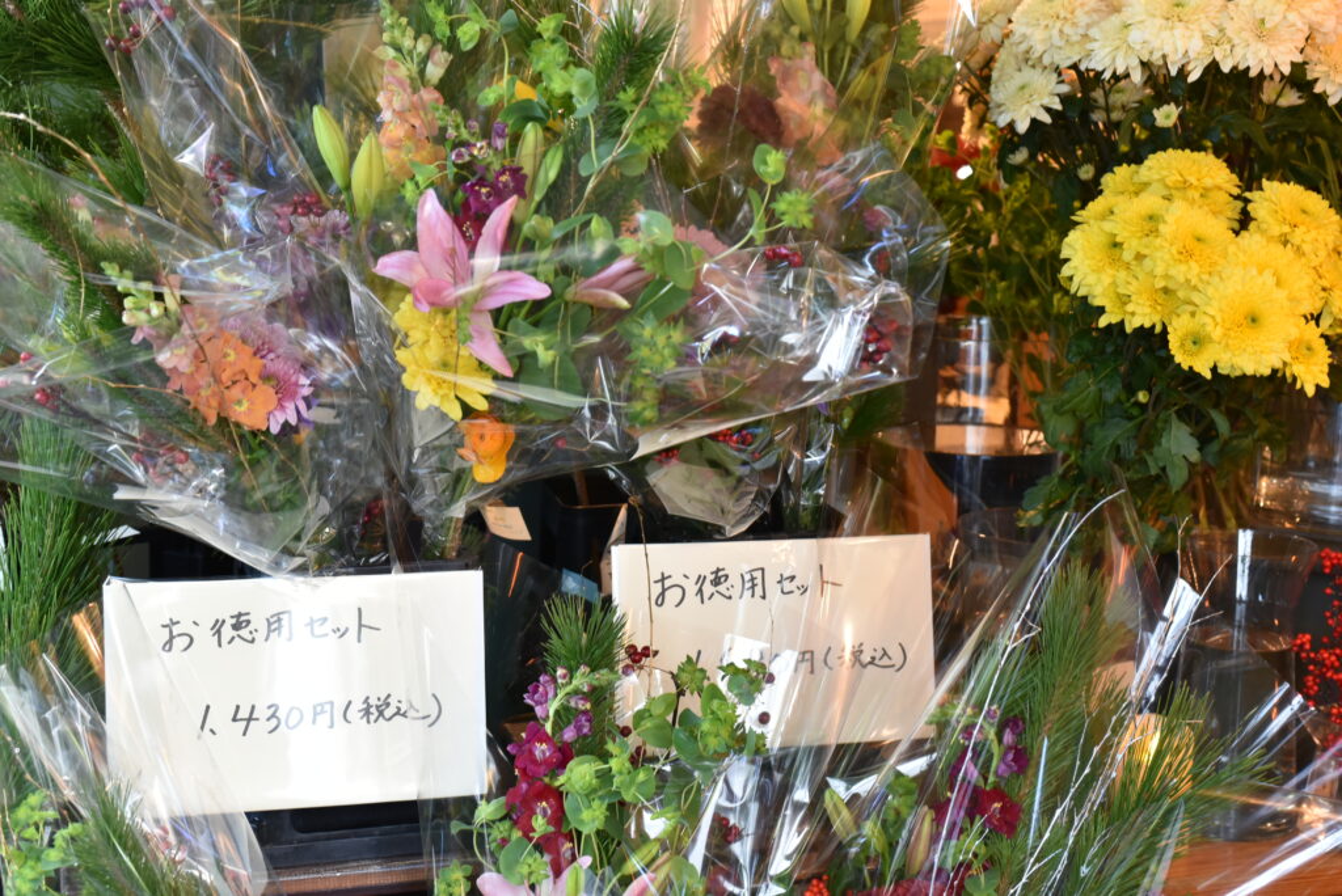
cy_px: 448
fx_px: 1865
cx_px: 671
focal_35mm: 50
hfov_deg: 39.6
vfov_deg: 27.0
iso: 2000
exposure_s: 1/30
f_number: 5.6
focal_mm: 50
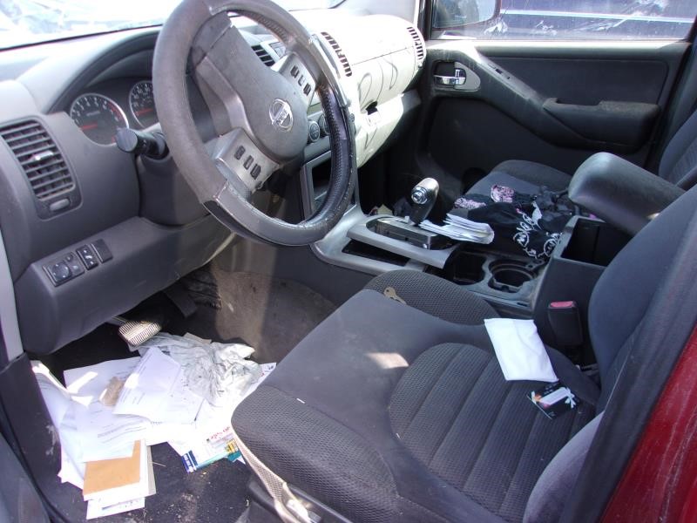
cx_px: 348
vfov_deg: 51.4
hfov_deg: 65.3
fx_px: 544
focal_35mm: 27
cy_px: 262
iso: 80
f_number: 3
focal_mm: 4.9
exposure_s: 1/38
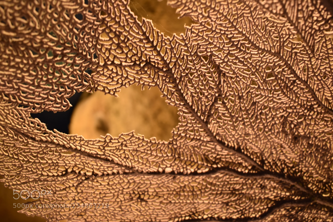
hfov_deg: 59.5
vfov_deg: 41.7
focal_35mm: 32
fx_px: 291
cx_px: 166
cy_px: 111
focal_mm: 21
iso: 640
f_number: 4.5
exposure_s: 1/3
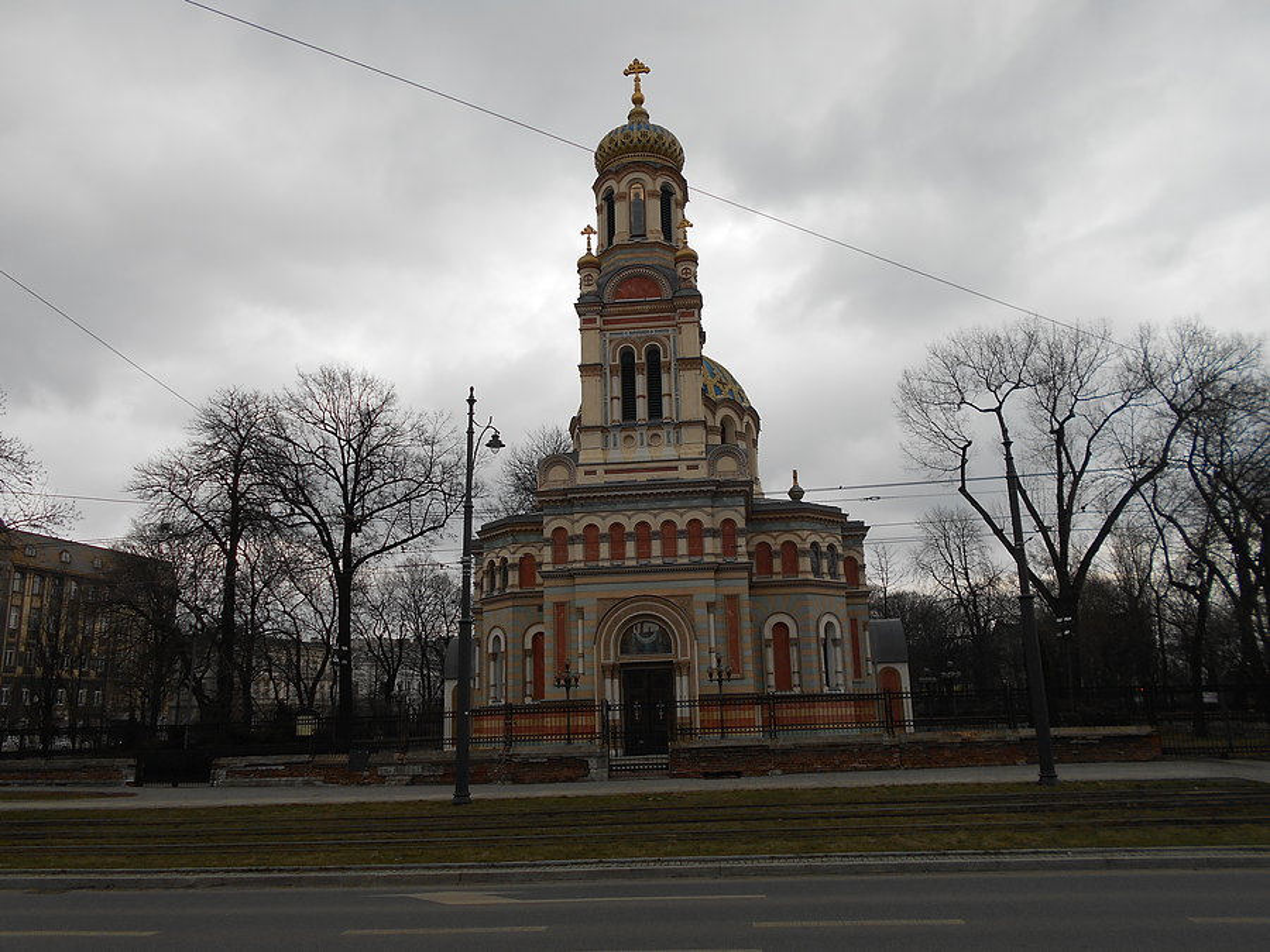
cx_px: 635
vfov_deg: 53.1
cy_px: 476
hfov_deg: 67.3
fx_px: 954
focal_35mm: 26
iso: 80
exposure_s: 1/400
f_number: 3.2
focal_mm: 4.6
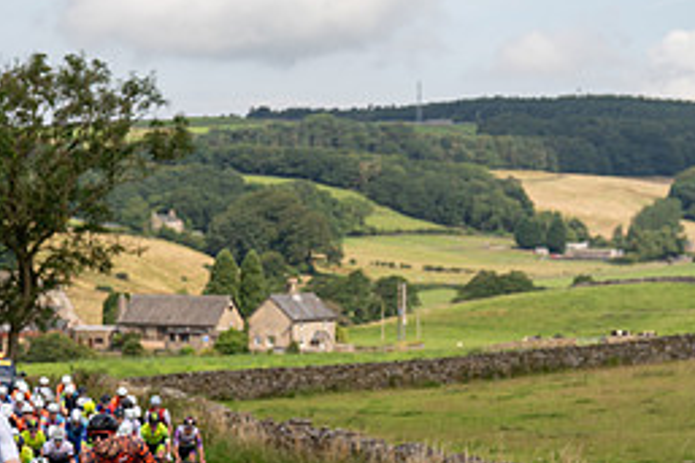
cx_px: 41
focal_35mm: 158
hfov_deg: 12.9
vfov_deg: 8.7
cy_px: 356
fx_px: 3048
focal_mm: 70
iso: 100
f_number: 4
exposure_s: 1/1000
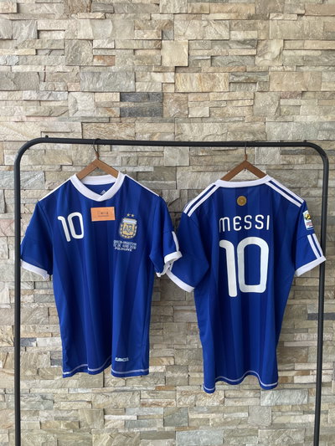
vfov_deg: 67.3
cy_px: 223
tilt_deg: -6.8
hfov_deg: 53.1
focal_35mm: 26
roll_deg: +0.7
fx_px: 335
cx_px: 168
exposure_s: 1/325
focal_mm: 4.2
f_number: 1.6
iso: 32
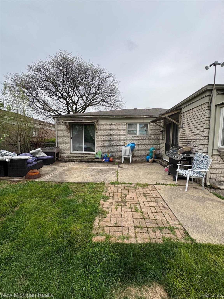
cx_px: 112
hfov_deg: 85.7
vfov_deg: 102.1
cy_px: 150
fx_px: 121
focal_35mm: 14
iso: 40
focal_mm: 2.22
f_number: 2.2
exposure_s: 1/366
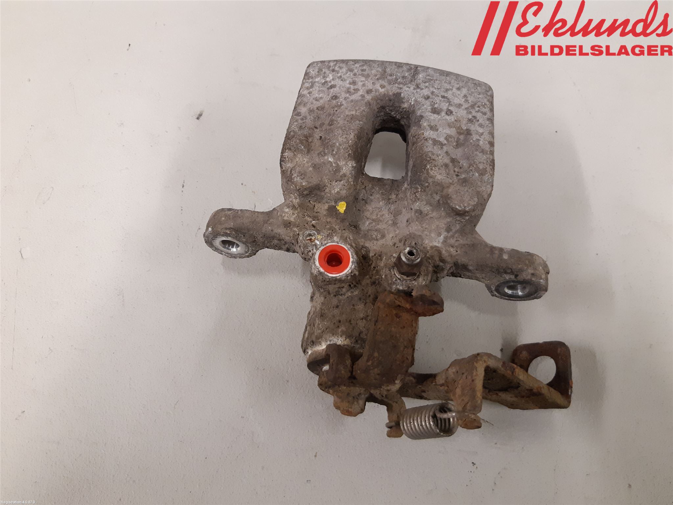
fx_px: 505
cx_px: 336
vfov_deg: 53.1
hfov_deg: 67.3
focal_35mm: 26
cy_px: 252
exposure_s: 1/50
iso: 200
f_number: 1.7
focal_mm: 3.93
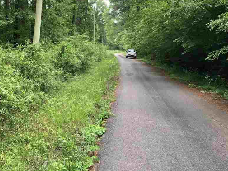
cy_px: 67
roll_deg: -1.1
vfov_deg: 31.4
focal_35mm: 46
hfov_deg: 40.3
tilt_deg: -2.5
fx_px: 303
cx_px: 62
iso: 20
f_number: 1.8
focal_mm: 3.99
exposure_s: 1/184
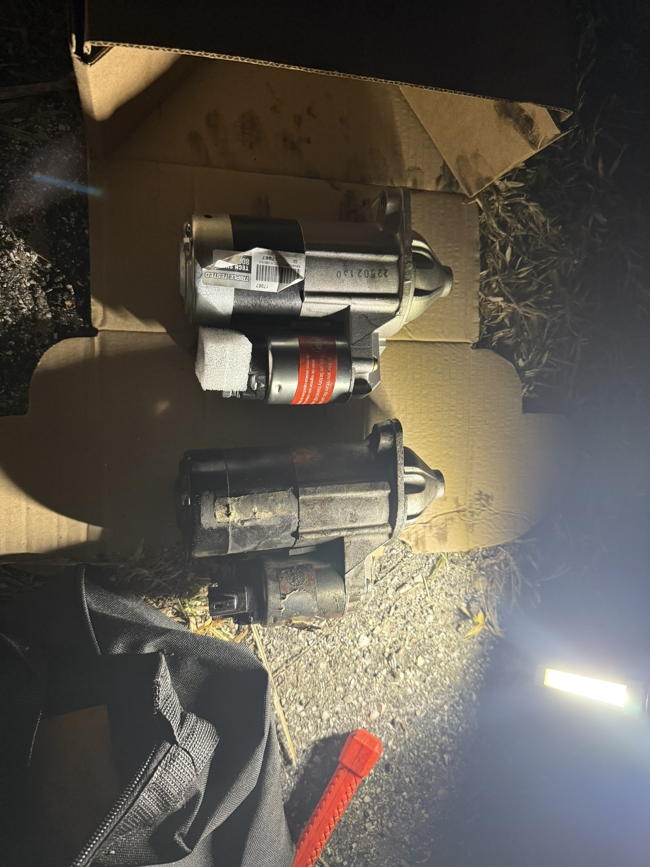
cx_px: 325
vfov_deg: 71.6
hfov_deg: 56.8
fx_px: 601
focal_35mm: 24
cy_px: 434
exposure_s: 1/60
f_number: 1.78
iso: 320
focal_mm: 6.76
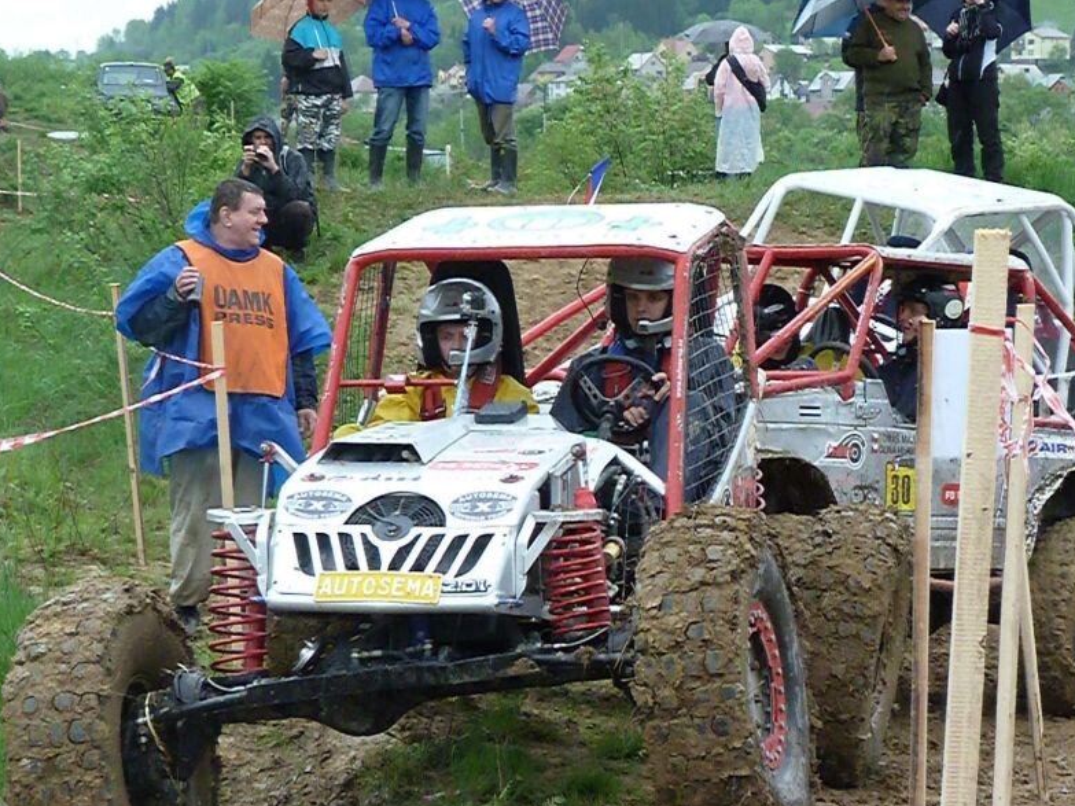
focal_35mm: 115
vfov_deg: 12.9
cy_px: 463
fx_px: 3571
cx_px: 660
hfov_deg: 17.1
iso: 500
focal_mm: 13.5
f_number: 5.6
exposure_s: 1/400
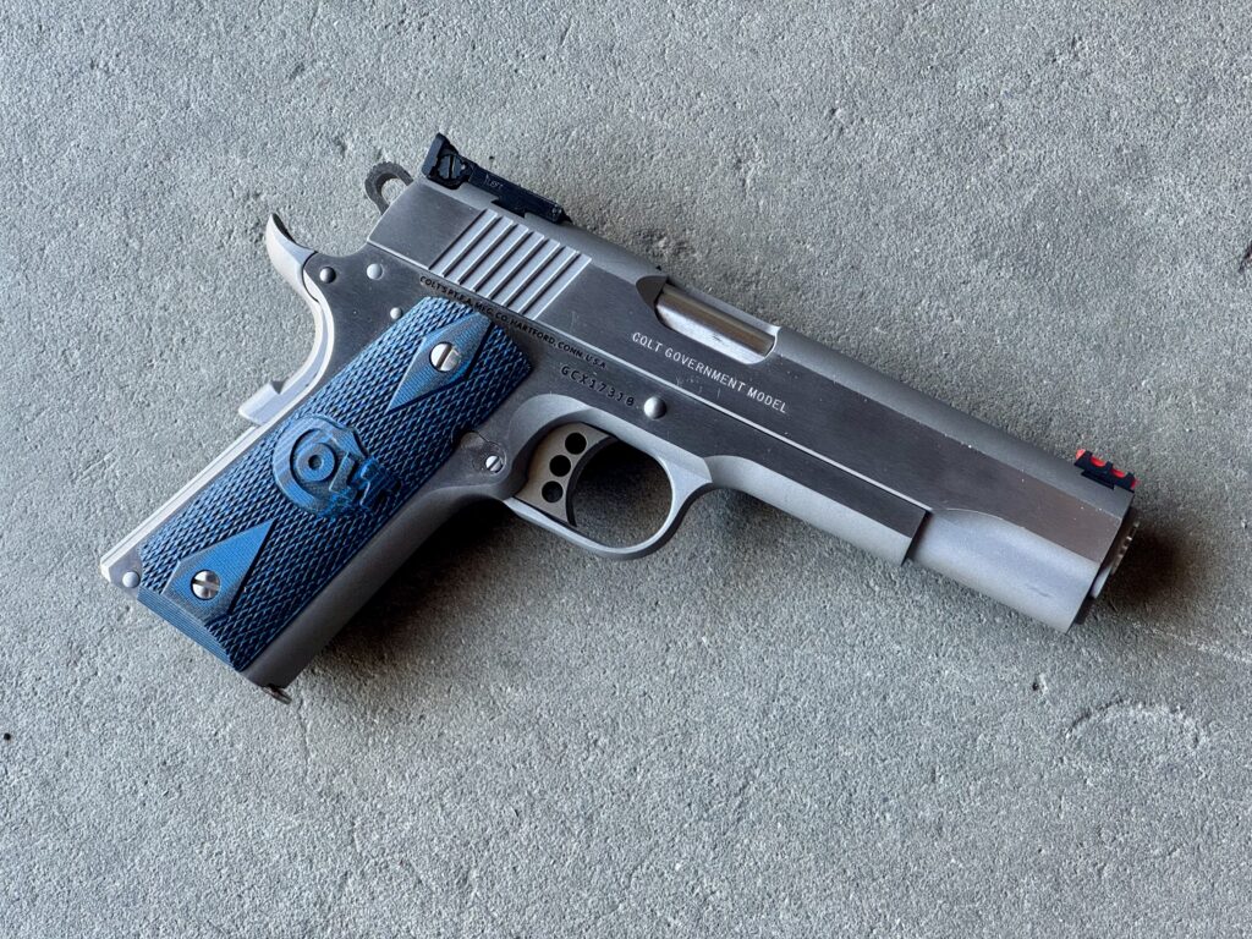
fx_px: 2785
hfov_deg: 25.3
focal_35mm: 77
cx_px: 626
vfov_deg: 19.1
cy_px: 470
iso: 125
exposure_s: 1/60
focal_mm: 9
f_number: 2.8
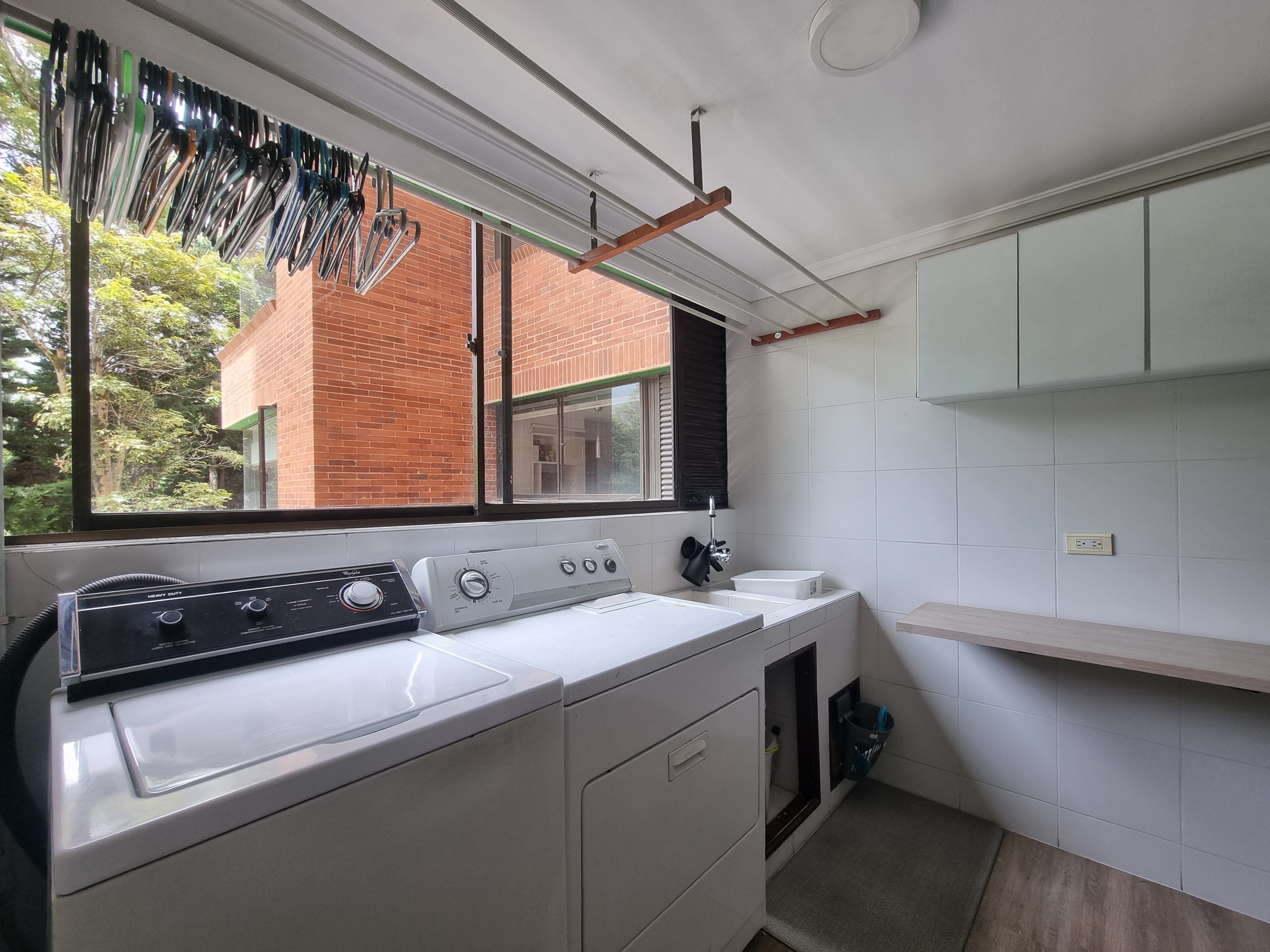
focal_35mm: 13
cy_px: 476
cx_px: 635
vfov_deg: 89.9
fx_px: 477
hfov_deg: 106.2
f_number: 2.2
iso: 50
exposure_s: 1/96
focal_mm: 2.2
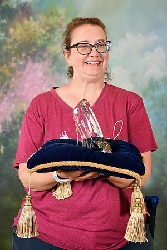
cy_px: 125
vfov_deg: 28.1
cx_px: 84
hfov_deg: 18.9
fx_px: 501
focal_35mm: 72
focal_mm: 48
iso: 400
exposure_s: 1/125
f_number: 6.3
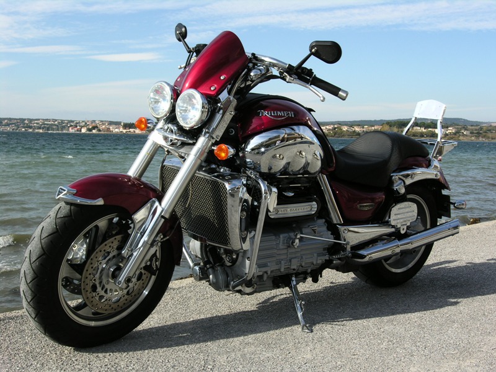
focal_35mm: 42
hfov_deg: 44.8
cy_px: 186
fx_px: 602
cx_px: 248
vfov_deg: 34.3
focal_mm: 10.7
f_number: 6.5
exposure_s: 1/220
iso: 50
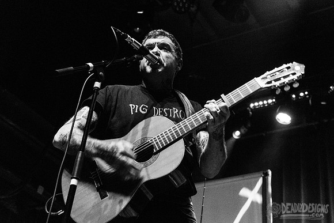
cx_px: 162
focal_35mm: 54
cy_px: 103
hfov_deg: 37.0
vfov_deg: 25.2
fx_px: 499
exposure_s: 1/125
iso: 6400
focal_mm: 50
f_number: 4
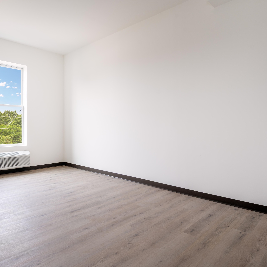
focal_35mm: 25
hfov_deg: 63.2
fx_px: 216
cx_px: 114
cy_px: 130
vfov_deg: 63.5
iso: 100
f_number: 8
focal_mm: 17.5
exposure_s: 1/6
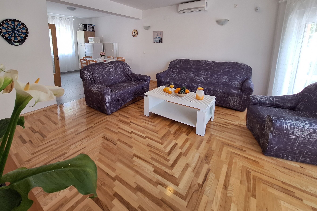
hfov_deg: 96.5
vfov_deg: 71.8
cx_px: 146
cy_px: 72
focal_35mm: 16
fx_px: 141
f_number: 2.2
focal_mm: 1.74
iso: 64
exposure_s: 1/50
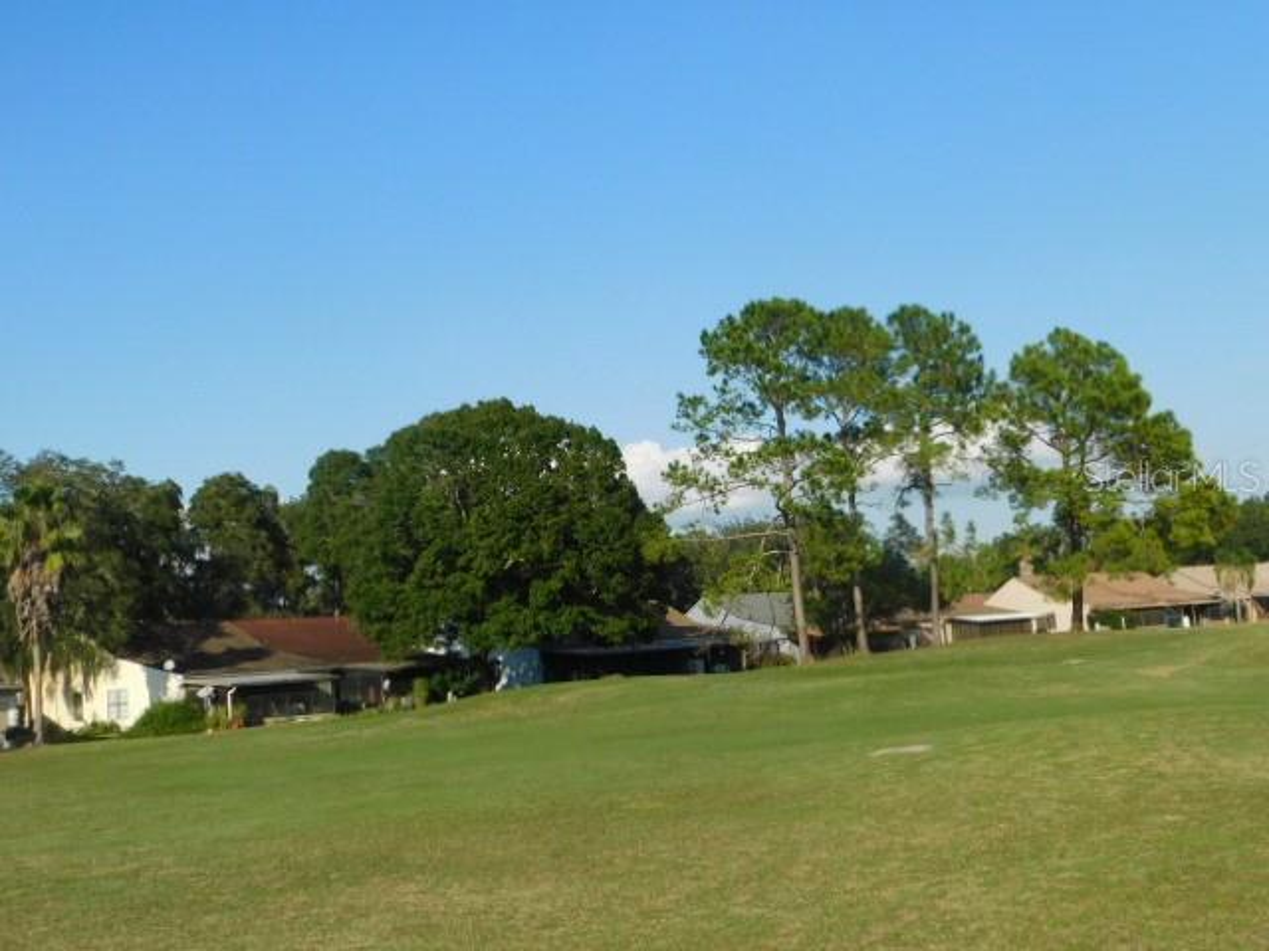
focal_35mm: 40
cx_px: 634
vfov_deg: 36.0
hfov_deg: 46.8
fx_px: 1466
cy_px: 476
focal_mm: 7.1
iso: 125
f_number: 3.6
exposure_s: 1/1500
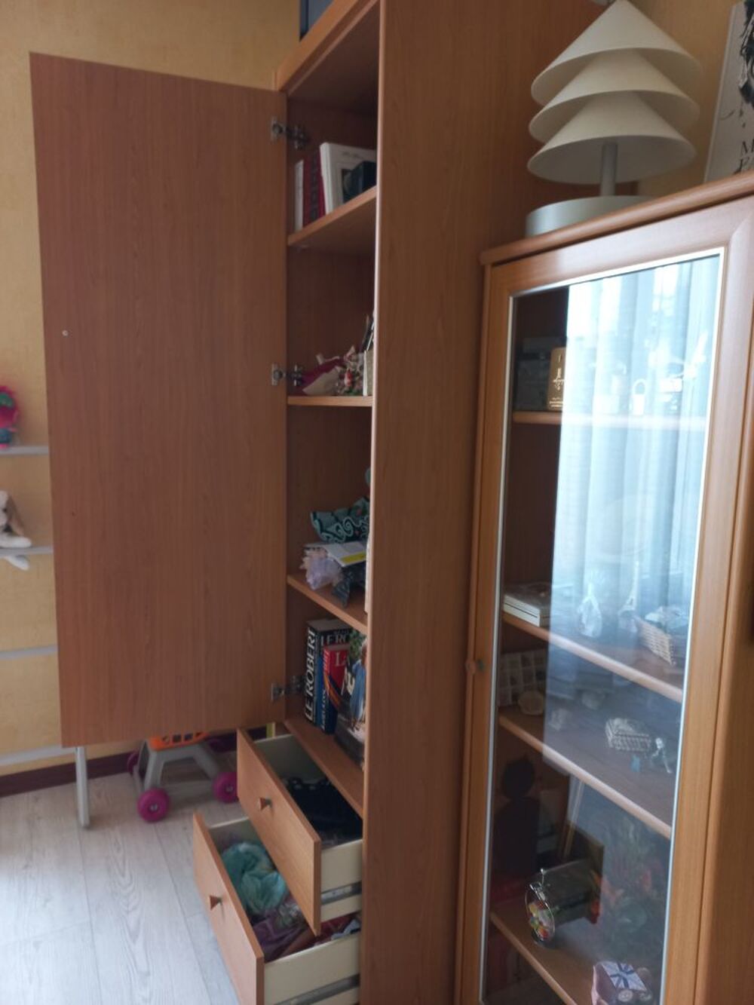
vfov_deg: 69.4
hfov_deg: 54.9
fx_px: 726
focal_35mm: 25
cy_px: 502
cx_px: 377
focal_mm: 4.6
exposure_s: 1/25
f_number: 1.8
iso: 320
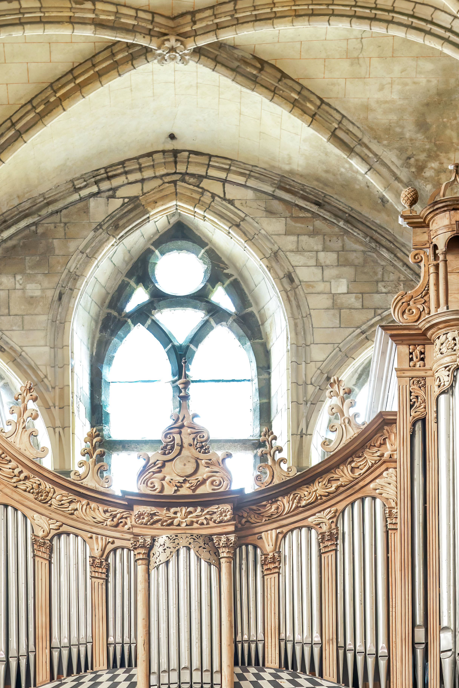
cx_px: 178
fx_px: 2161
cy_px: 736
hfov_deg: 12.1
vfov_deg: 17.5
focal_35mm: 113
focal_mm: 50
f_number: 6.3
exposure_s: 1/25
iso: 1250
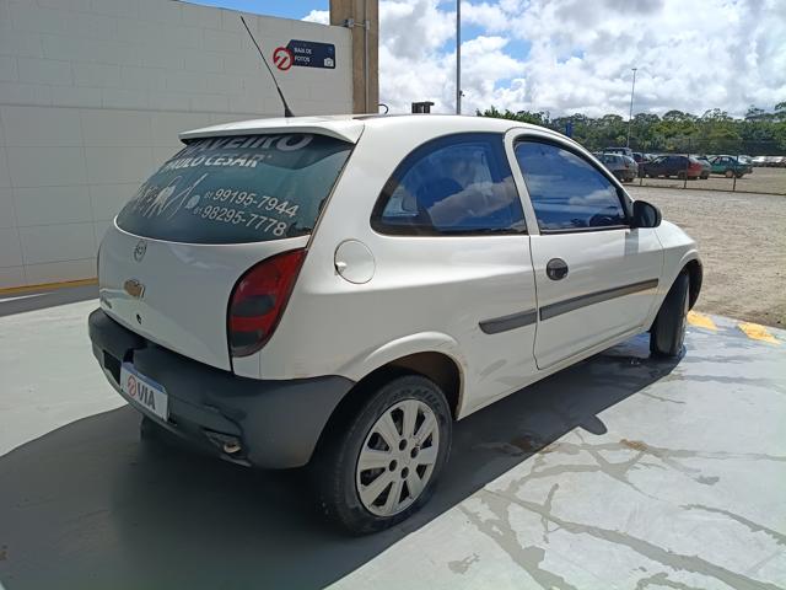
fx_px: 590
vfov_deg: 53.1
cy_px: 295
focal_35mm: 26
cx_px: 393
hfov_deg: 67.3
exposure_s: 1/1883
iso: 152
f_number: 1.8
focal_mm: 4.81
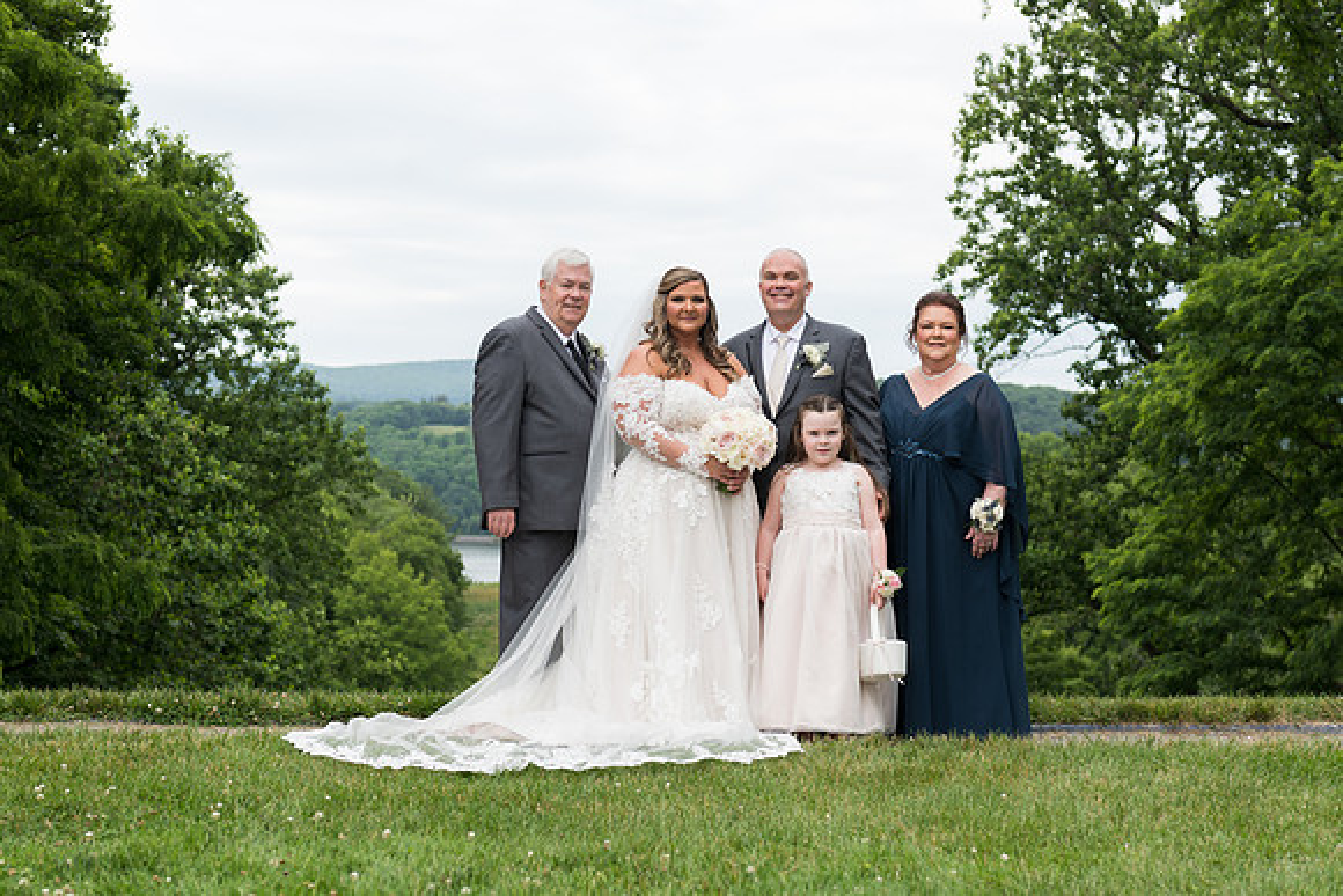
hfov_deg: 33.1
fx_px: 2262
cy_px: 447
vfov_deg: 22.4
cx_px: 655
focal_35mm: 61
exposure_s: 1/320
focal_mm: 58
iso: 64
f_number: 4.5
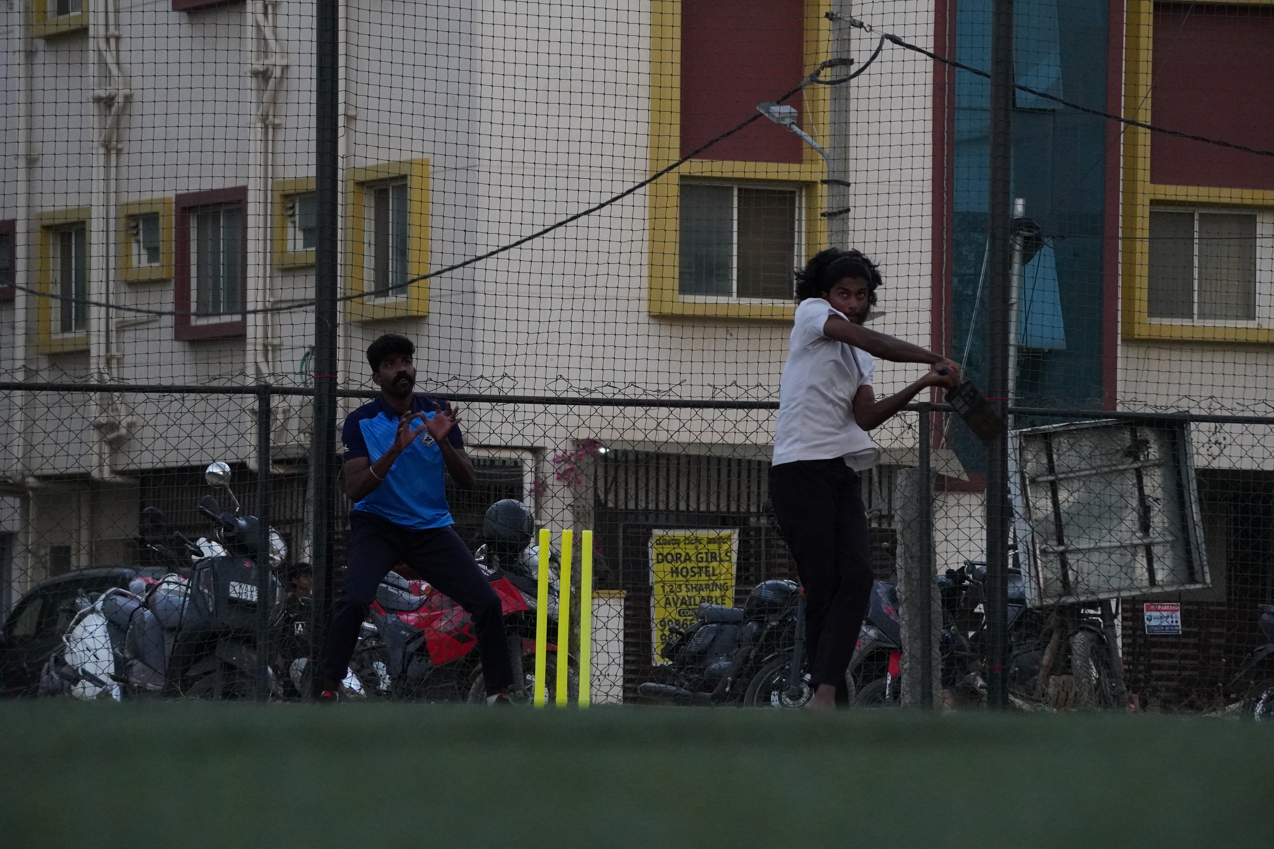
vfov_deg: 7.1
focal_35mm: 194
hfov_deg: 10.6
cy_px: 424
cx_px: 637
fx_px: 6847
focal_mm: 129
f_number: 7.1
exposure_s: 1/1000
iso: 4000
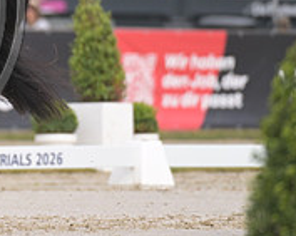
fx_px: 10784
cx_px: -166
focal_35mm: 1233
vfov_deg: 1.3
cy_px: -21
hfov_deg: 1.6
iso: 400
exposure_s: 1/1250
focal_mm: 400
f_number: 5
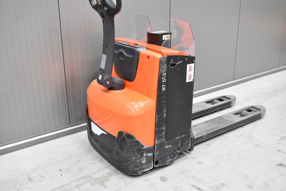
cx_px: 143
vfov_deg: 36.9
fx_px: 286
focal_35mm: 36
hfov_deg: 53.1
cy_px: 96
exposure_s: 1/30
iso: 1600
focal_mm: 24
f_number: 5
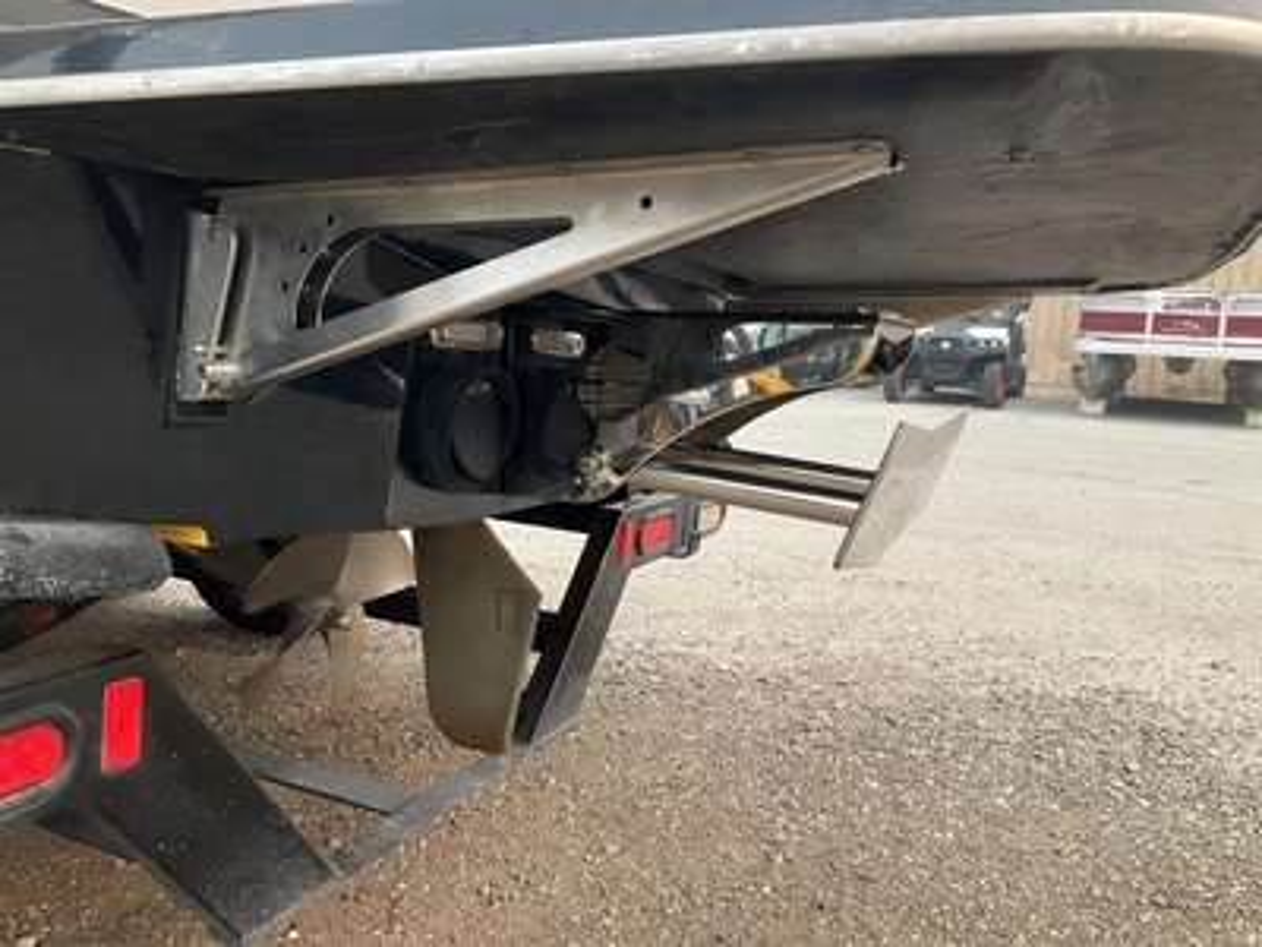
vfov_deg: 48.2
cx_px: 631
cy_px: 474
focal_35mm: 29
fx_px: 1057
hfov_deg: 61.7
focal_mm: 3
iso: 20
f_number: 1.8
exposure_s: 1/236
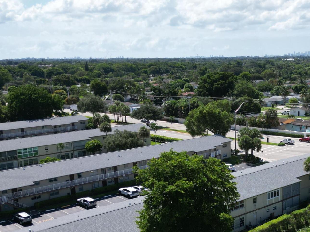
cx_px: 235
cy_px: 179
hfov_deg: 34.7
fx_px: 484
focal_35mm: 54
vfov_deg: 26.6
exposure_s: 1/3200
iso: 110
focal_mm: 6.72
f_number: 1.7
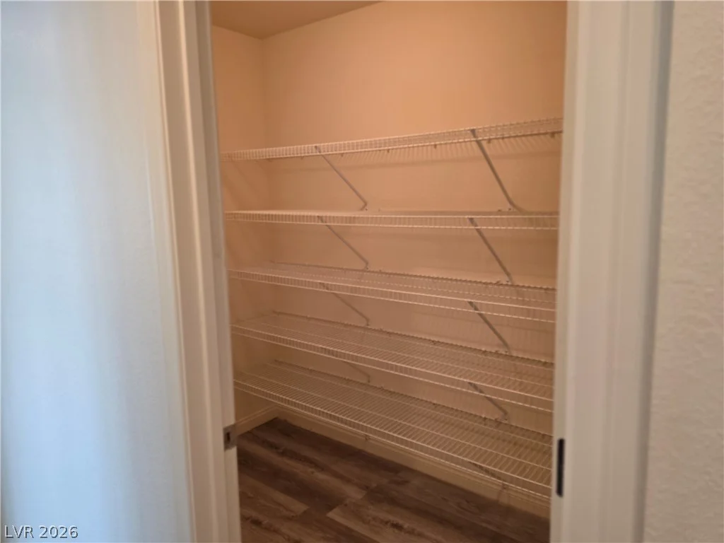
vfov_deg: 58.9
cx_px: 362
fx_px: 481
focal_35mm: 23
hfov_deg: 73.9
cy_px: 272
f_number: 1.4
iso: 125
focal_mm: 6.5
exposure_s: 1/120
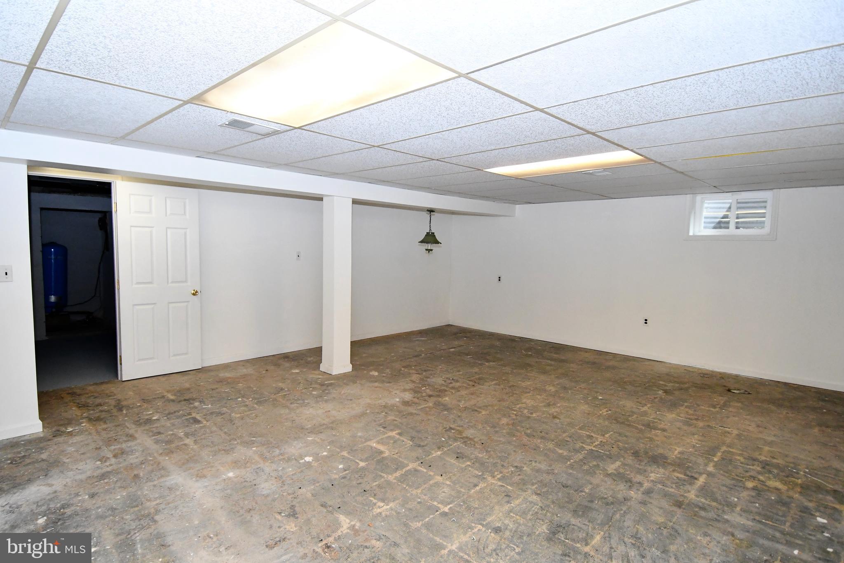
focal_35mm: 18
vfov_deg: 67.4
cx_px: 422
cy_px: 282
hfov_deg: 90.0
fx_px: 422
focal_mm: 12
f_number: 4
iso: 2800
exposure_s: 1/125
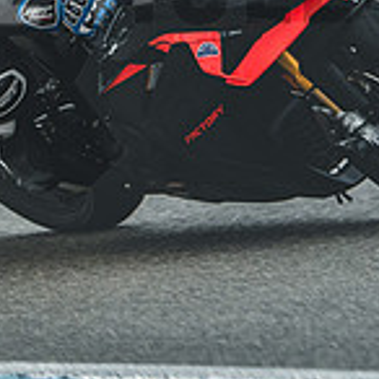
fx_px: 12511
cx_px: -127
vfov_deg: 1.7
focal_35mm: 1010
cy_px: -43
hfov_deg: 1.7
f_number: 2
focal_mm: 200
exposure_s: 1/3200
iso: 1000
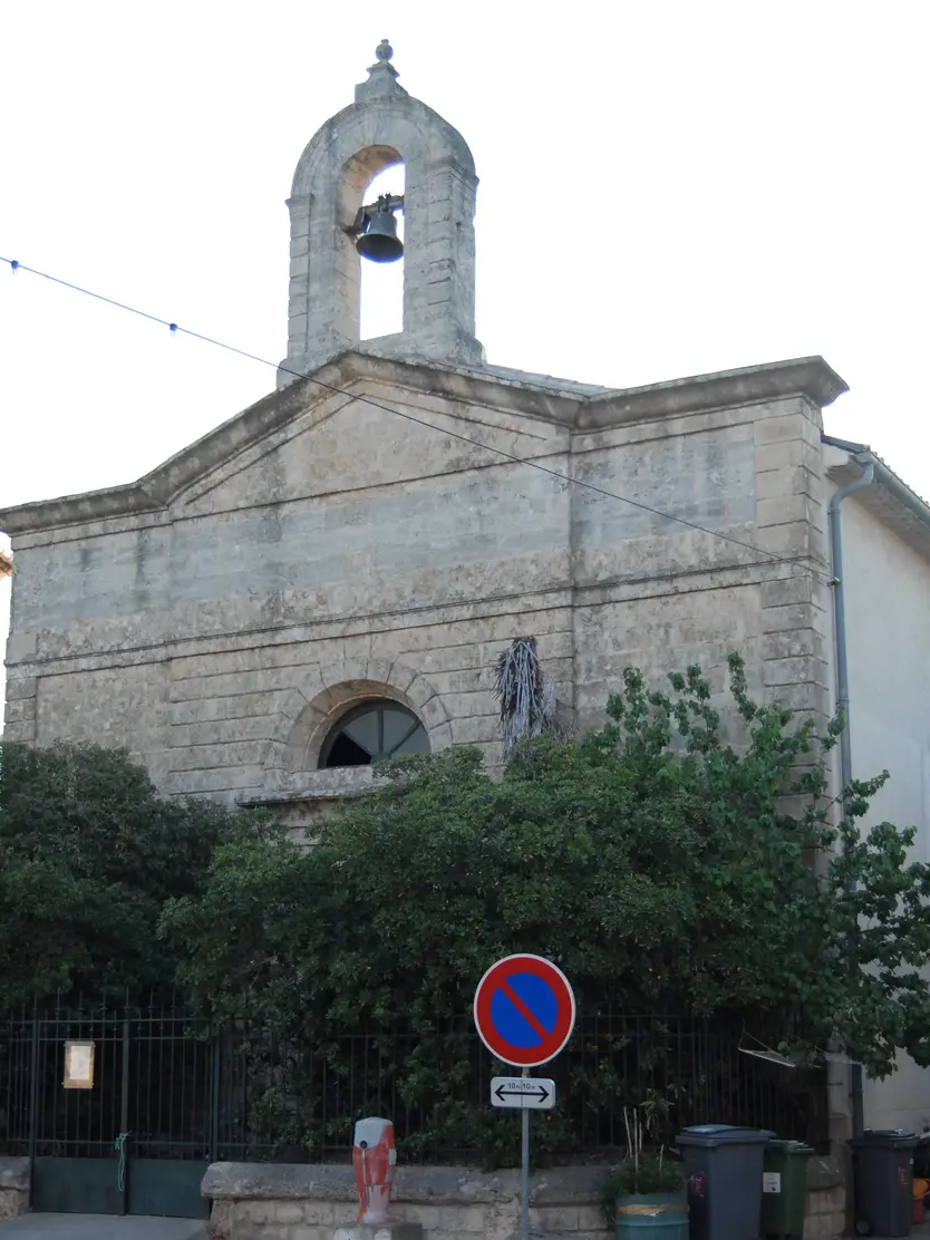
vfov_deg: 37.1
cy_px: 666
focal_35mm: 52
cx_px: 470
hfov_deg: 28.3
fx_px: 1847
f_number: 4
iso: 640
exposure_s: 1/500
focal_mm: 31
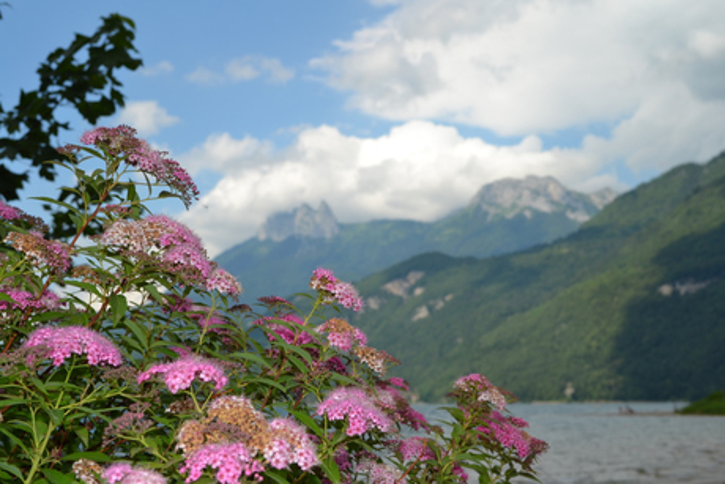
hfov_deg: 36.9
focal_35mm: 54
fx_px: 1088
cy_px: 242
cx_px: 362
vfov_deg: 25.1
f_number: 10
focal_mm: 36
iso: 100
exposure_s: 1/200
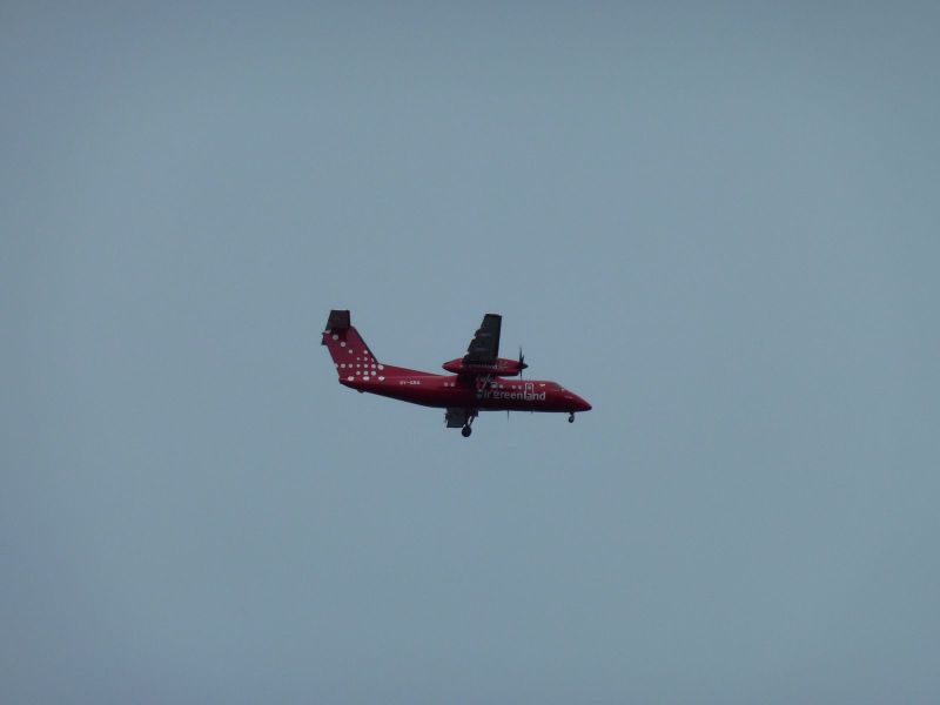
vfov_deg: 5.0
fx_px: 8147
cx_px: 470
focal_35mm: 300
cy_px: 352
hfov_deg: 6.6
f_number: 5.6
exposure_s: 1/800
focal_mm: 49.2
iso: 80
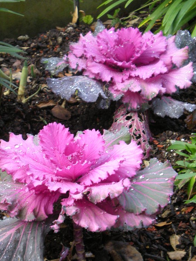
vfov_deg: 19.8
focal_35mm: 99
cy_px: 158
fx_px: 747
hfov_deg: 14.9
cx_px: 80
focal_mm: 12.3
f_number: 4.6
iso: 200
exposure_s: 1/41.4
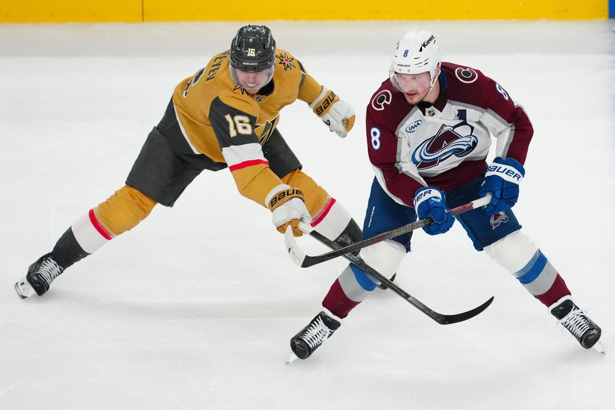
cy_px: 206
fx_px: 6867
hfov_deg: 5.1
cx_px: 307
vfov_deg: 3.4
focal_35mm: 402
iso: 4000
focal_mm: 400
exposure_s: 1/2000
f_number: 3.5
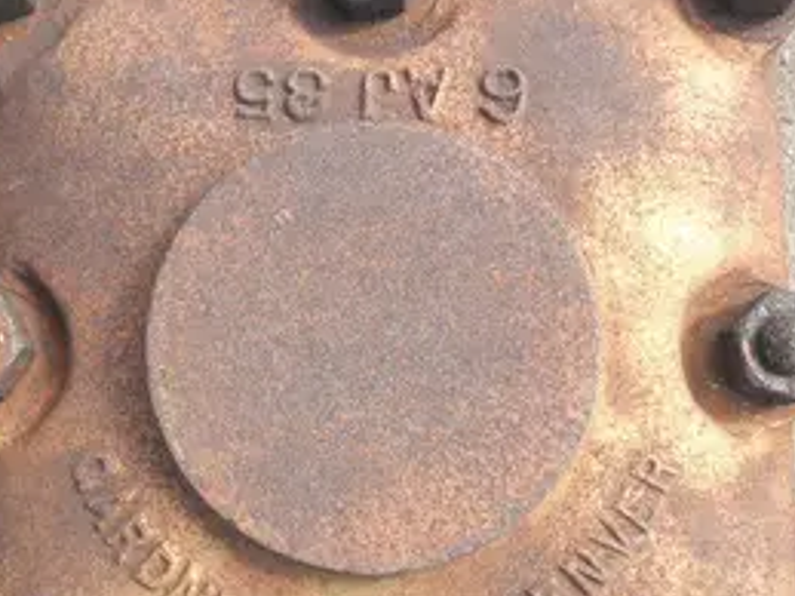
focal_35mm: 54
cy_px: 359
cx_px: 347
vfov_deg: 27.0
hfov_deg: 35.5
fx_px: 1240
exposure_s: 1/160
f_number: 3.2
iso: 64
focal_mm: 6.1
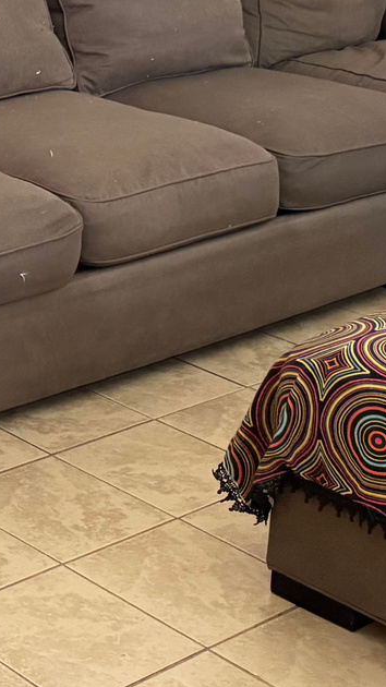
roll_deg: -0.1
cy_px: 61
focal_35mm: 85
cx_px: -376
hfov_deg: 12.6
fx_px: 1548
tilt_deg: -14.1
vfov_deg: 24.3
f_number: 1.78
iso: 640
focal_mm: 6.76
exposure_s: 1/40
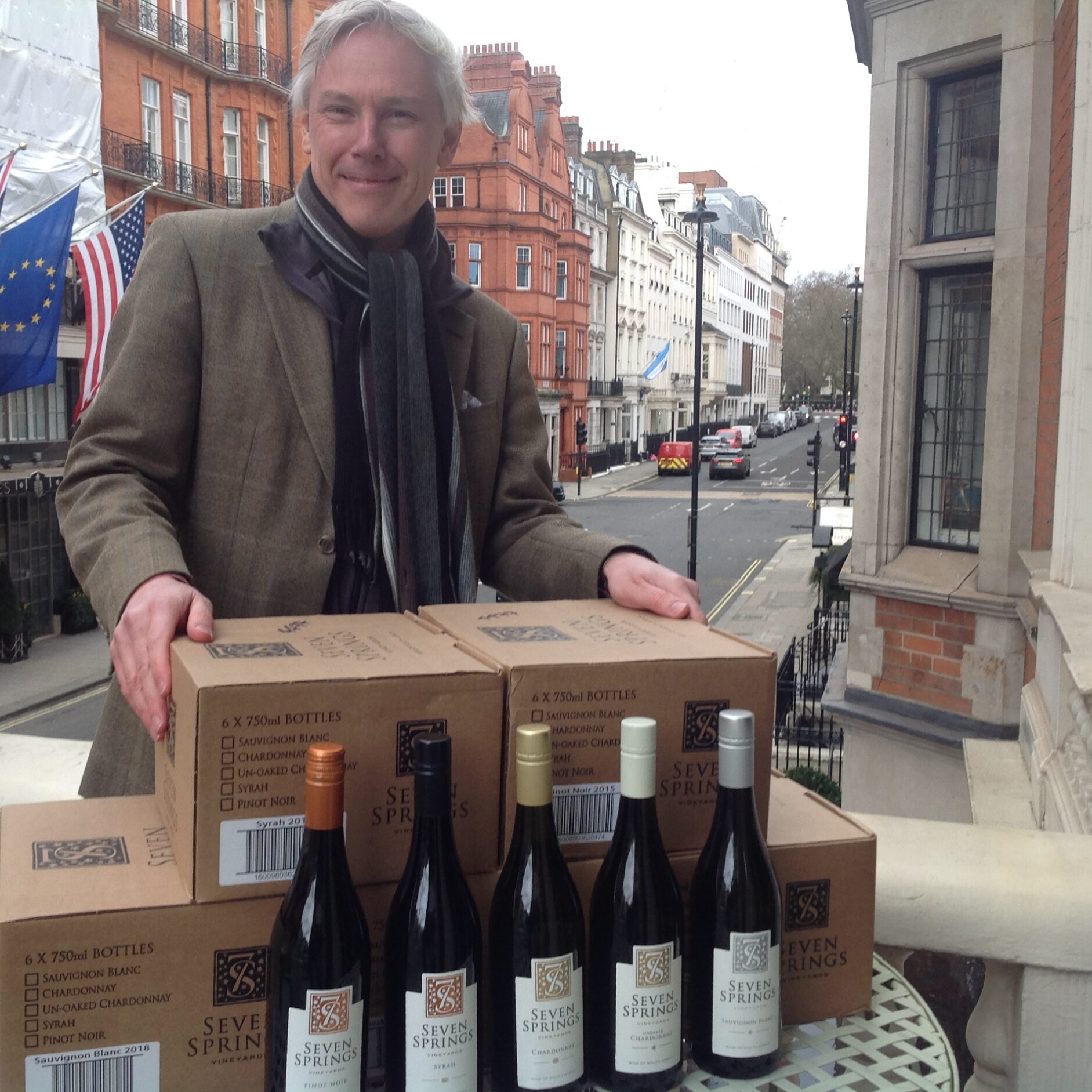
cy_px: 548
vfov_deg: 40.0
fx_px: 1499
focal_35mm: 42
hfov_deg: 40.0
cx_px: 474
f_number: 2.4
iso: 50
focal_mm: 4.28
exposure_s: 1/134
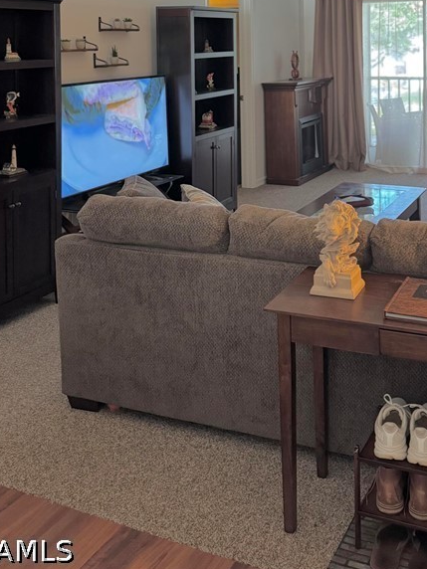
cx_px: 290
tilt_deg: -2.7
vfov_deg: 40.7
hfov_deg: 33.3
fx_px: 707
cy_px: 65
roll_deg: +1.4
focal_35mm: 43
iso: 800
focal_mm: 6.76
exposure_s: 1/60
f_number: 1.78
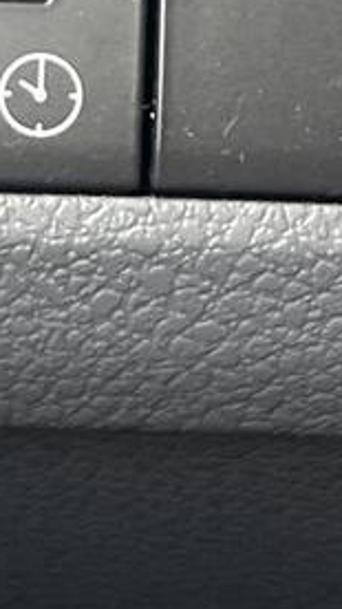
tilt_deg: -22.4
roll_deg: +1.2
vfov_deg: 14.1
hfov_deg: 8.2
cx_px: 168
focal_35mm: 148
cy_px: -128
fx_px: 2389
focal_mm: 5.7
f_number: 1.5
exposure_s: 1/60
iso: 400
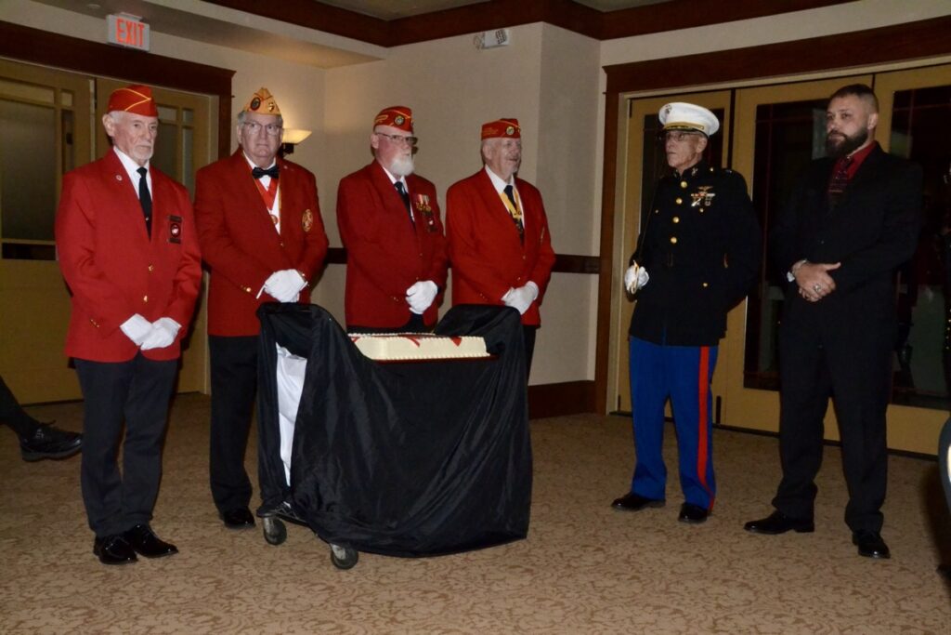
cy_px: 318
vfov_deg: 35.5
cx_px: 476
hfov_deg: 51.3
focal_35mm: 38
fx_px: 991
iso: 3200
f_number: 20
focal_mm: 25
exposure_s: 1/60
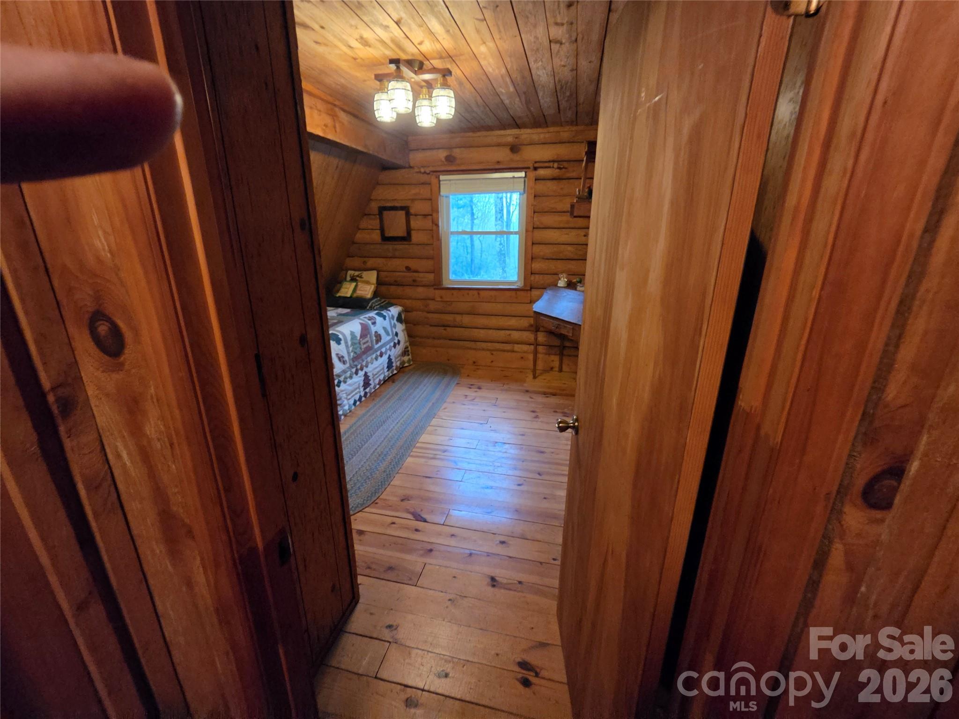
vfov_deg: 89.9
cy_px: 360
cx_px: 480
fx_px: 360
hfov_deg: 106.2
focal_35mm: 13
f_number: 2.2
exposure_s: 1/40
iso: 1250
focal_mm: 2.2
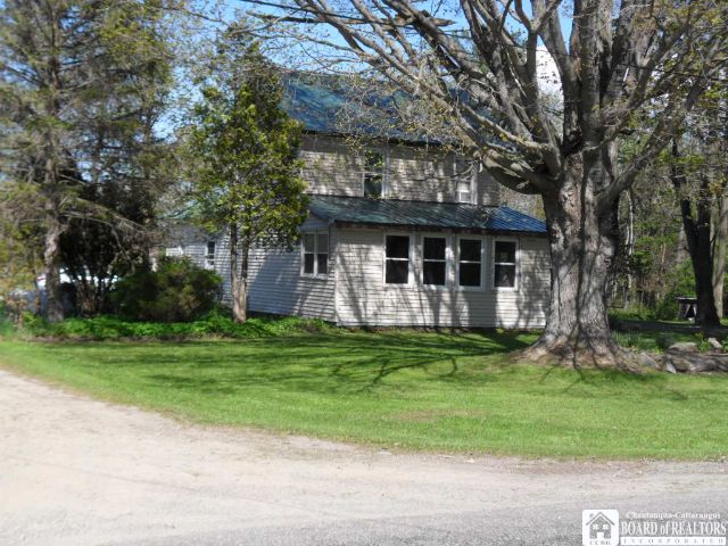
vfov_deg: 26.6
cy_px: 273
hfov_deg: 34.9
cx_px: 364
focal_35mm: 55
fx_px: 1157
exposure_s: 1/750
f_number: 3.9
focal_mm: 9.9
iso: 80
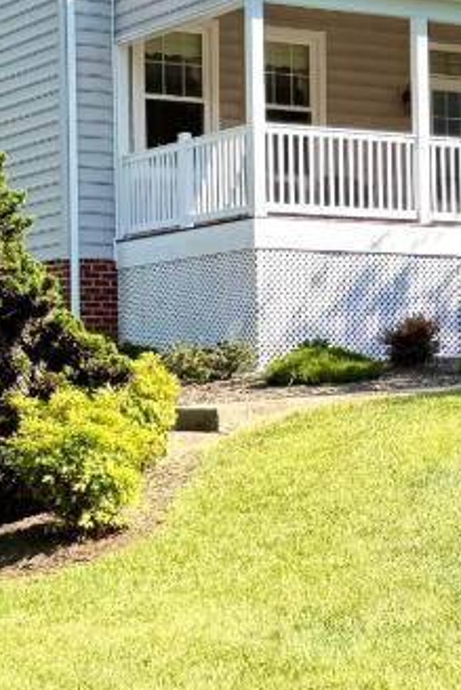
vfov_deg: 17.9
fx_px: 2187
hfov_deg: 12.0
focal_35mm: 114
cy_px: 392
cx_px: 383
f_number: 1.78
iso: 80
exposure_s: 1/2252
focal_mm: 6.76
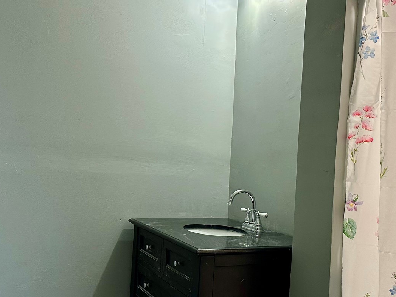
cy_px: 188
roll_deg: -2.5
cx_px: 237
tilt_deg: -2.9
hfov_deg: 42.7
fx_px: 503
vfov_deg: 32.7
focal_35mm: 44
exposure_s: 1/120
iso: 200
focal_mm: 6.86
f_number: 1.78
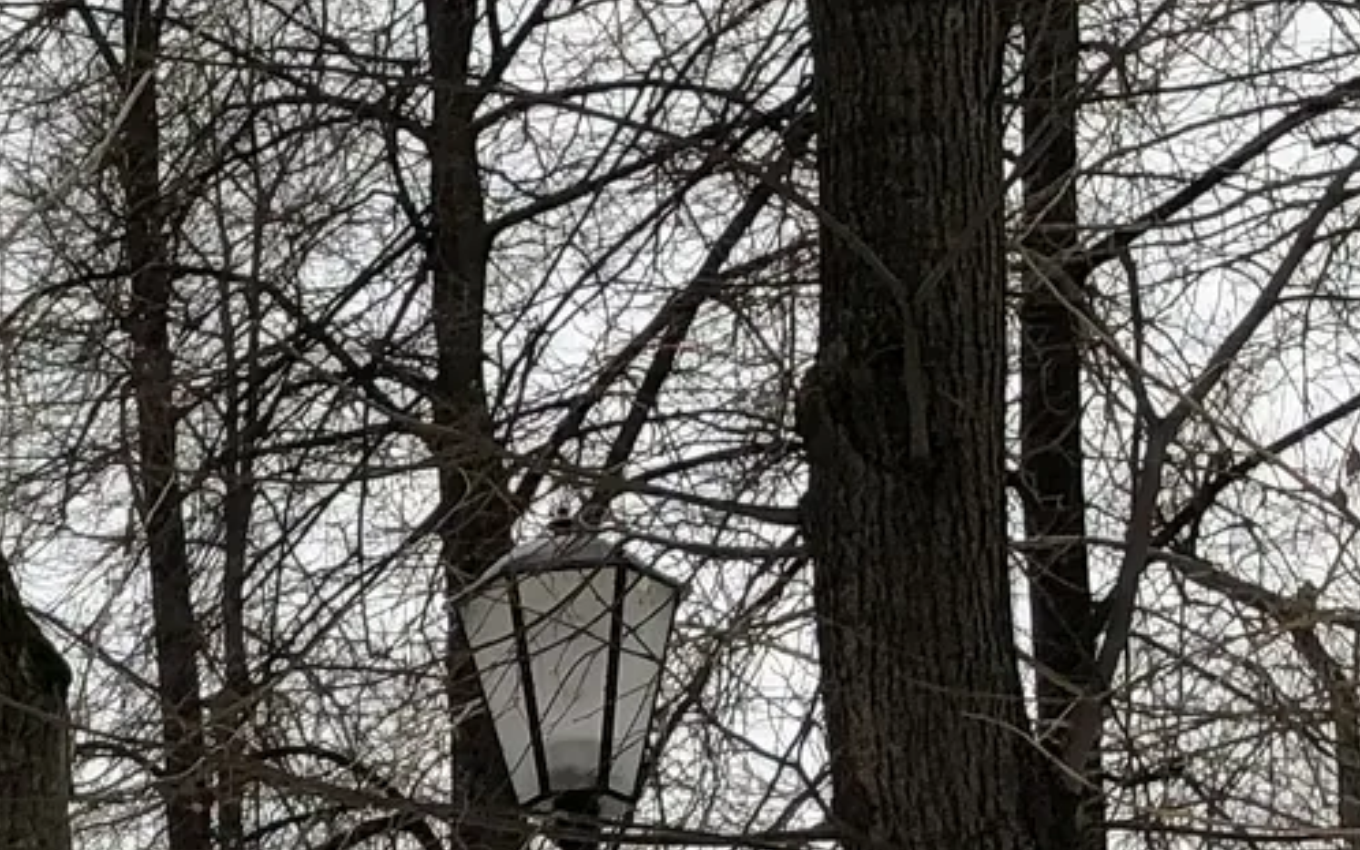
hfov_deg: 13.0
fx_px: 5299
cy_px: 1134
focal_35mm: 143
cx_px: -1223
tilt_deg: +12.2
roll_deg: +0.1
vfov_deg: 9.0
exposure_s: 1/276
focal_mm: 4
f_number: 1.8
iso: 20
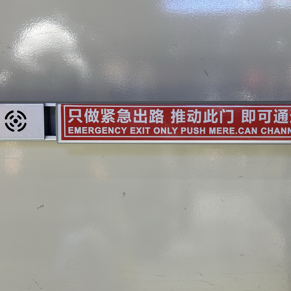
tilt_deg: -3.5
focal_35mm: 57
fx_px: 542
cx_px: 182
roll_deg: -0.6
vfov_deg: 30.0
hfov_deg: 29.9
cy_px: 146
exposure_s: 1/50
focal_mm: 6.86
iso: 100
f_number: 1.78
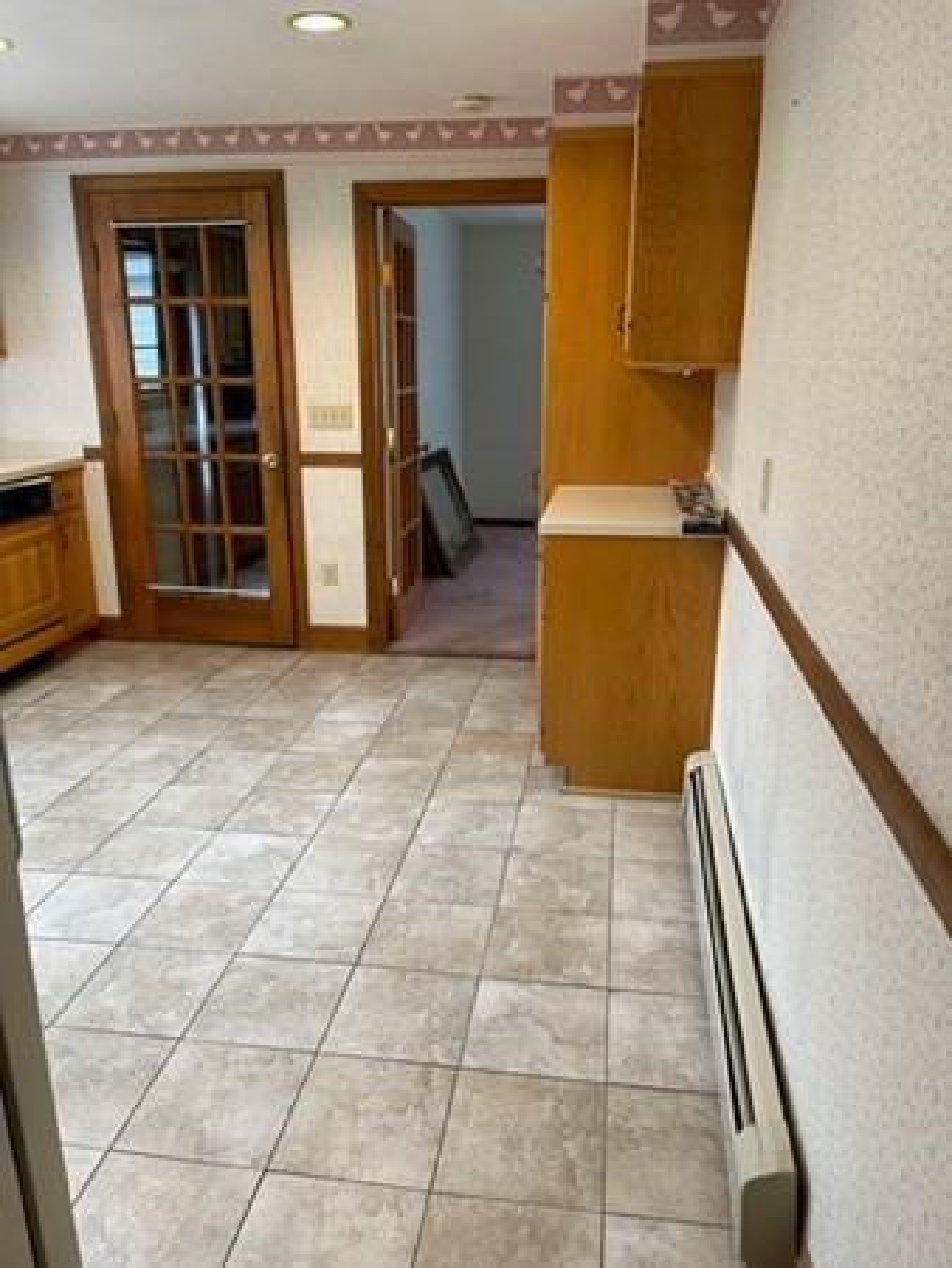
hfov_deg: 53.1
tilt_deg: -13.8
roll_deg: +0.4
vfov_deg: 67.3
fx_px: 952
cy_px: 634
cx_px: 476
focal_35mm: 26
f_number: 1.6
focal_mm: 5.1
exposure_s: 1/60
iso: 80
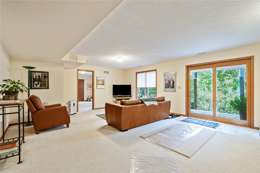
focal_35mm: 16
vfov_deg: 73.7
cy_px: 86
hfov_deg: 96.7
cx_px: 130
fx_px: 116
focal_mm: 16
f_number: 10
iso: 400
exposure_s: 1/1.67
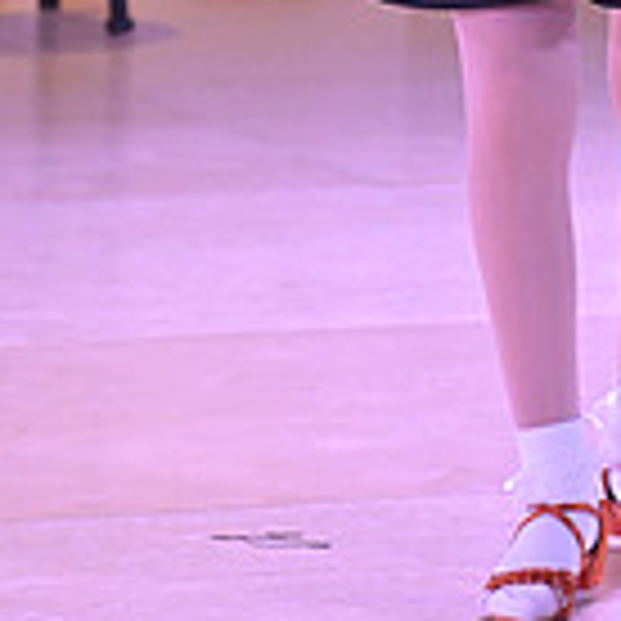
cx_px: 790
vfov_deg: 3.1
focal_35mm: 571
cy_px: -324
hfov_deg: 3.1
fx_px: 11589
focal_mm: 160
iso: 5000
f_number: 7.1
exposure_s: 1/400
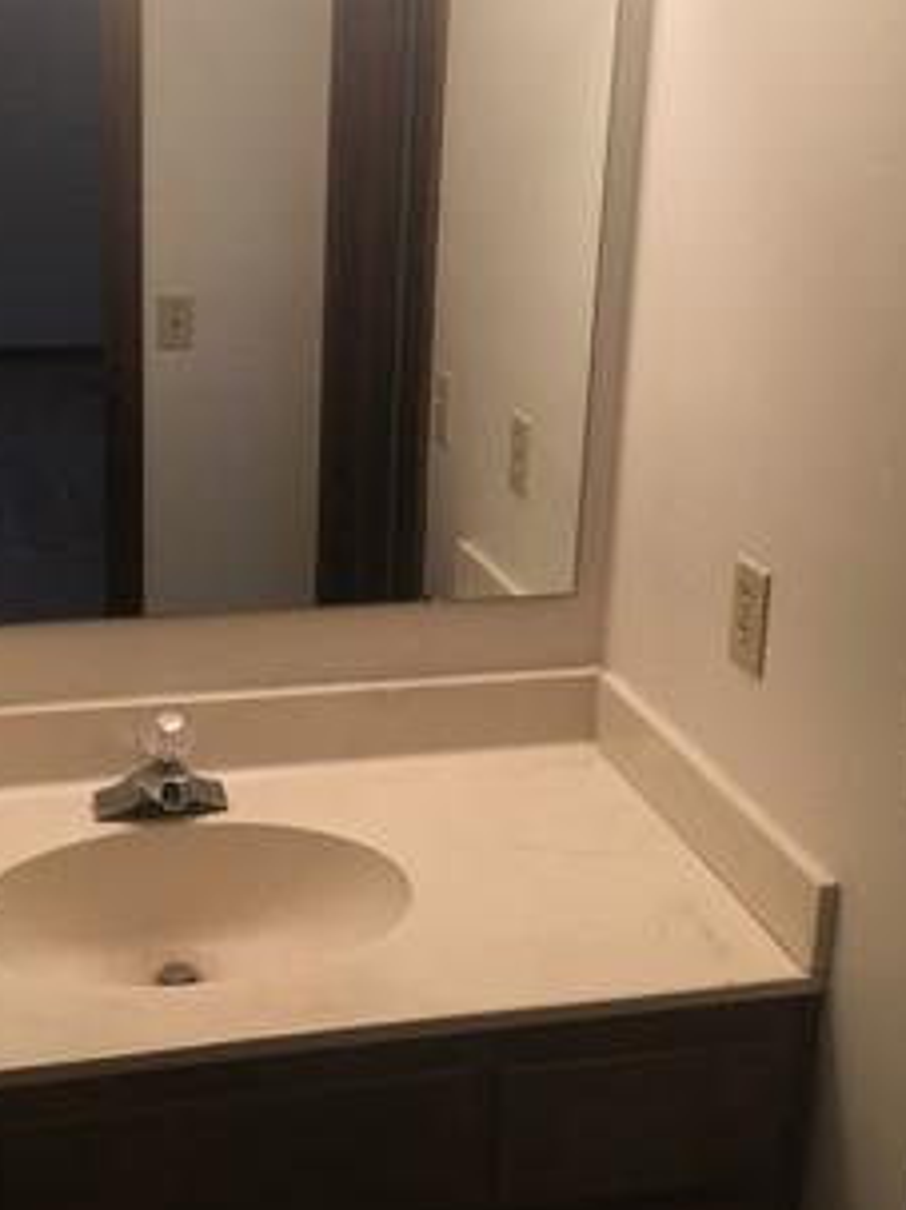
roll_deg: -1.4
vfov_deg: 41.1
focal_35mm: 46
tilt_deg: -13.6
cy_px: 499
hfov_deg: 31.3
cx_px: 307
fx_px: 1606
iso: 25
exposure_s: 1/40
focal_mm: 4.15
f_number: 2.2
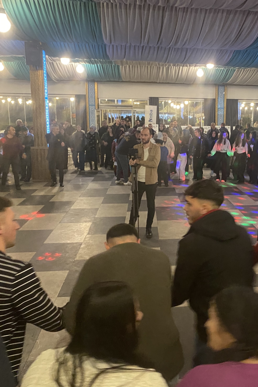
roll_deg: -0.5
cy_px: 195
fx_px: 398
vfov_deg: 51.9
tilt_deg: -9.7
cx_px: 205
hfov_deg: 34.8
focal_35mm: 37
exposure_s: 1/25
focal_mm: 4.25
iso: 500
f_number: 1.8
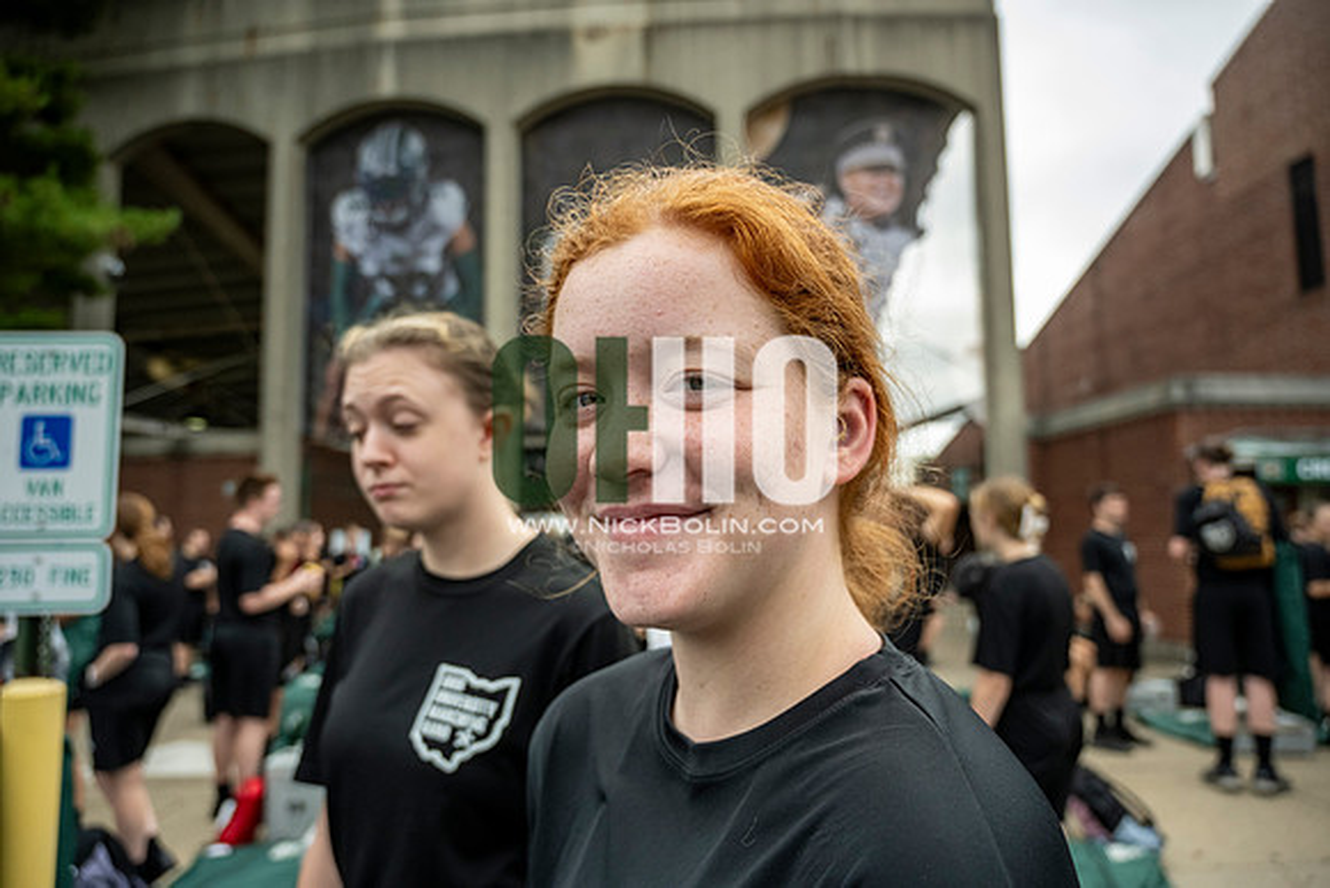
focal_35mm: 24
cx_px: 665
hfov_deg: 73.7
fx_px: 887
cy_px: 444
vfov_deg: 53.2
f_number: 4
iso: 1250
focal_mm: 24
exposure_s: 1/4000
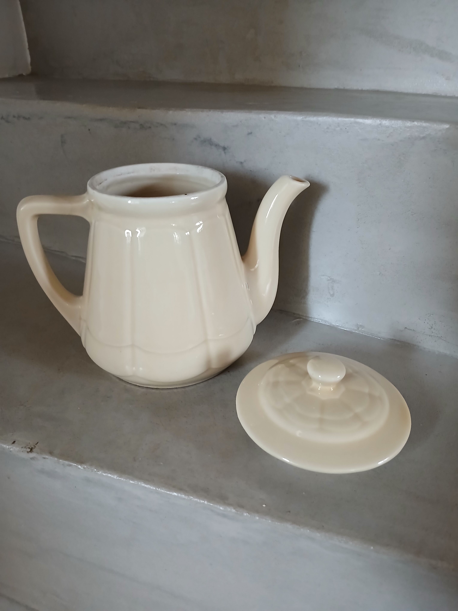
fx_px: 459
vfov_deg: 67.3
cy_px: 306
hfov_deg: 53.1
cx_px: 229
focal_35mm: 26
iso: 500
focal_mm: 3.98
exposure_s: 1/25
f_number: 1.8
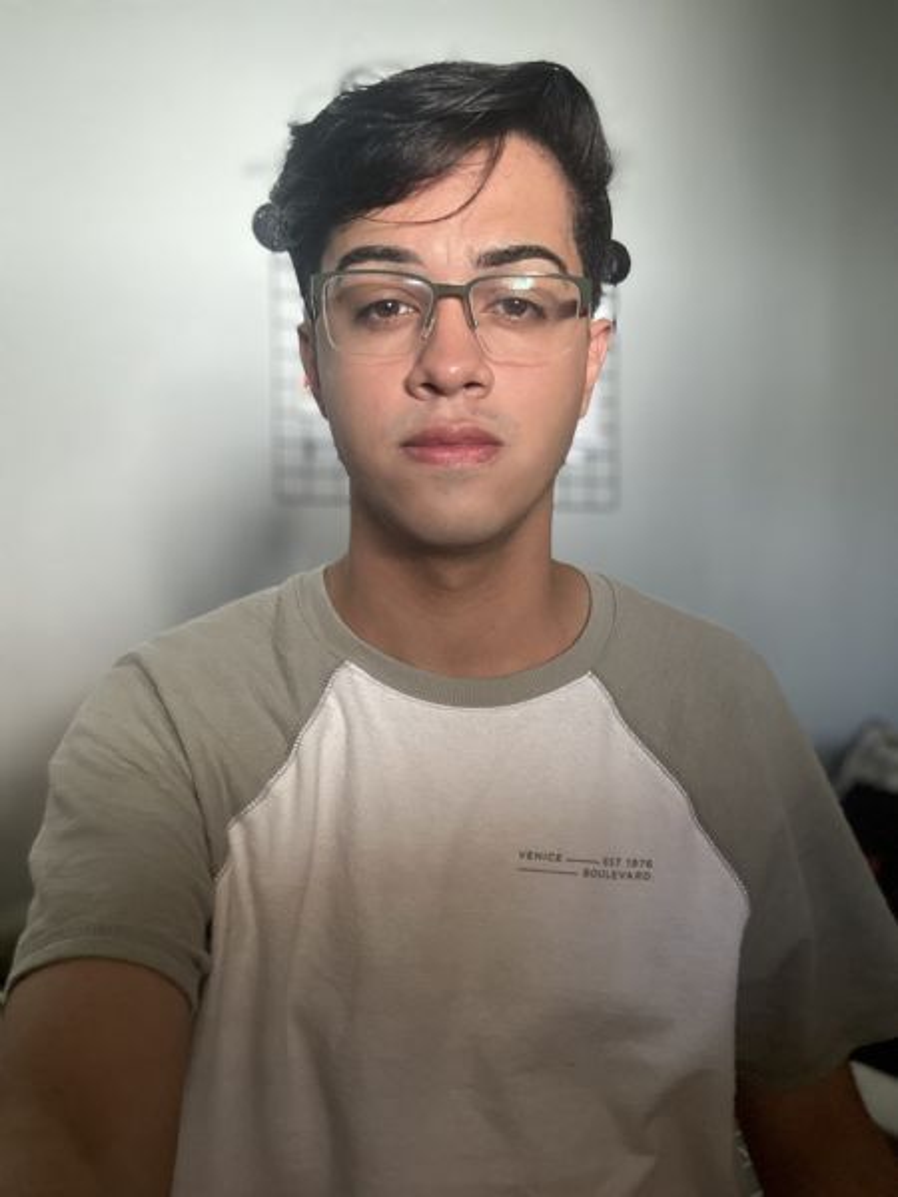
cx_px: 449
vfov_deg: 60.0
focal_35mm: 30
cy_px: 598
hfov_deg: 46.8
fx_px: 1038
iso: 200
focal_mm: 2.69
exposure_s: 1/60
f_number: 1.9
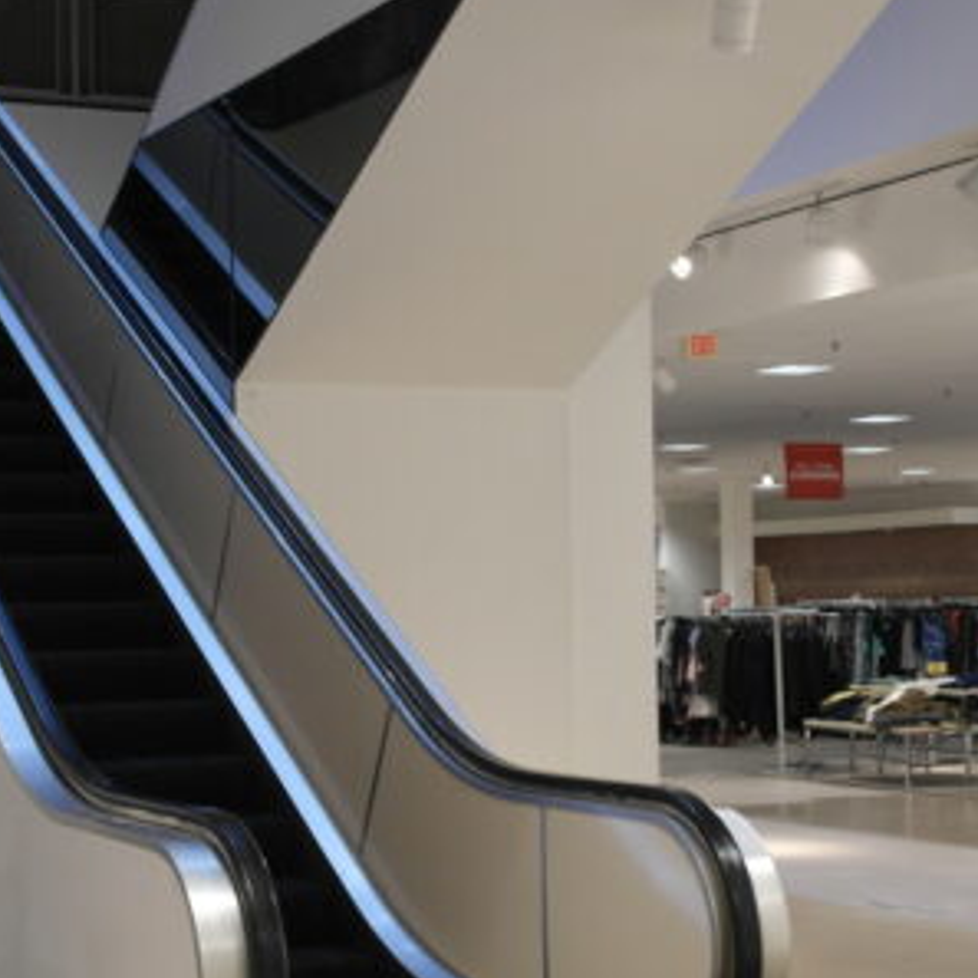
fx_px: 2110
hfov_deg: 25.9
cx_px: 296
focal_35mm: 66
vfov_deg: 26.1
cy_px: 537
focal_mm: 20
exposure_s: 1/25
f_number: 3.5
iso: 400
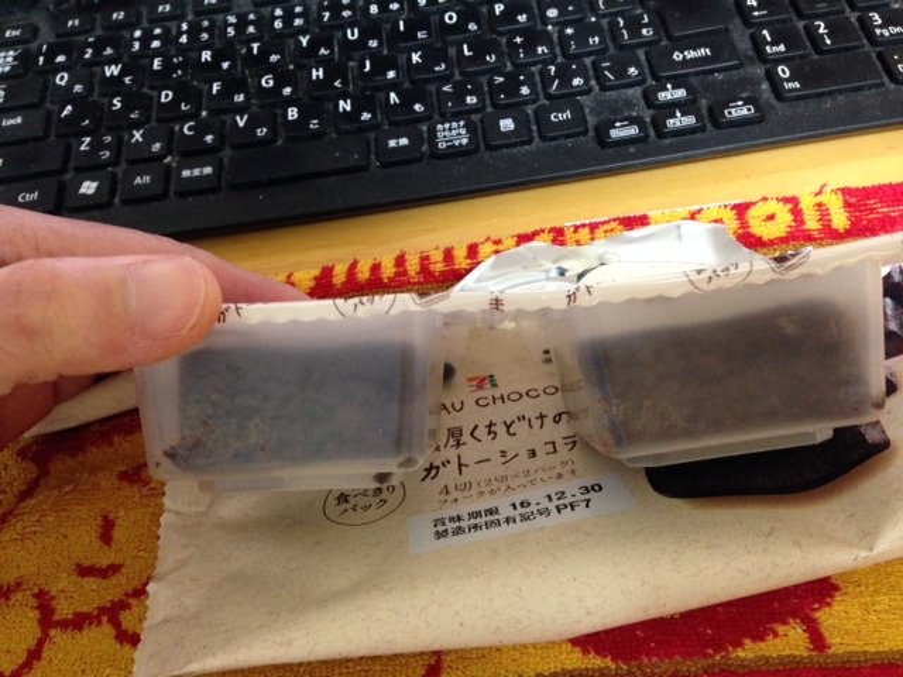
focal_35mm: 33
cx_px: 452
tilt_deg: -49.4
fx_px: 861
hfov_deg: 55.4
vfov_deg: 42.9
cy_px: 338
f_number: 2.4
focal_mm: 4.12
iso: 400
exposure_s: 1/17
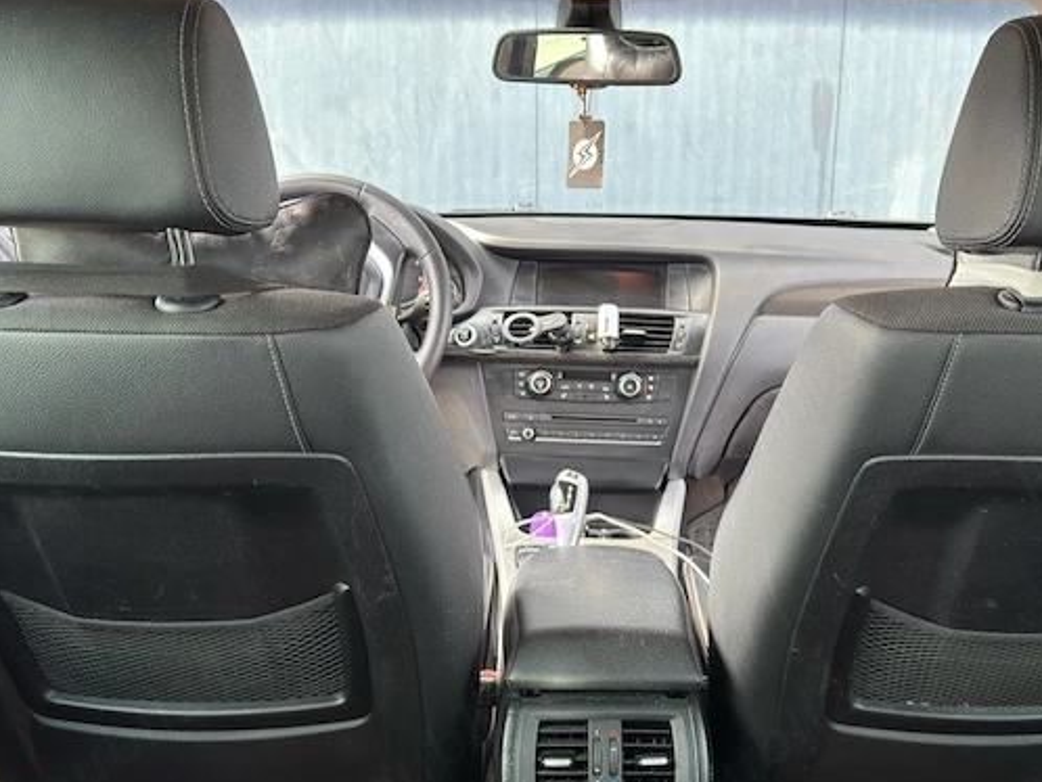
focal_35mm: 41
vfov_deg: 35.2
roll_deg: -0.4
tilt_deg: -15.2
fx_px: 1235
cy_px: 398
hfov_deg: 45.7
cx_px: 577
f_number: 1.78
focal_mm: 6.76
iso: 100
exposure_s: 1/122
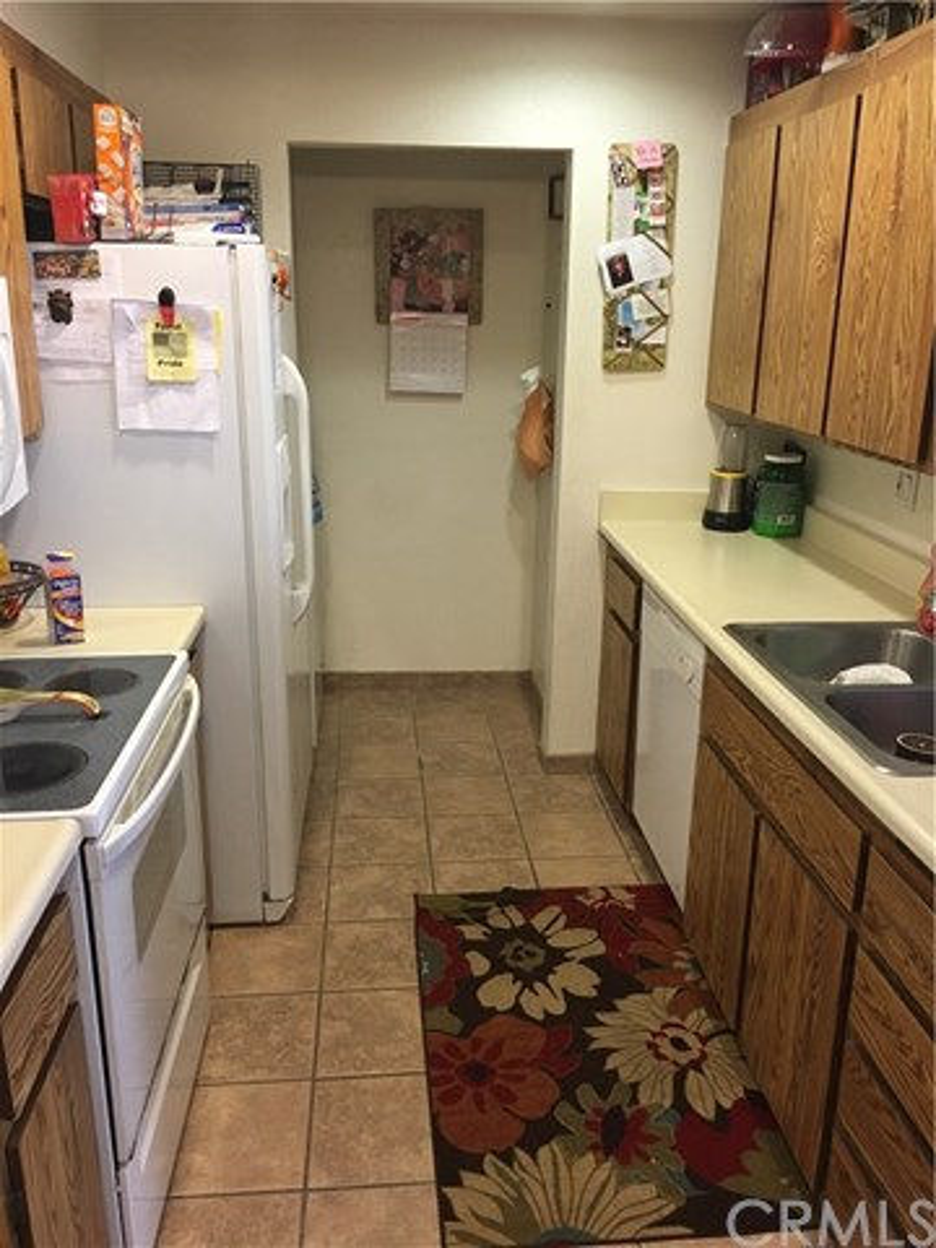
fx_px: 1046
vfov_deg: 61.7
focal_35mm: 29
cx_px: 468
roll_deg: -1.5
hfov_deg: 48.2
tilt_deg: -15.9
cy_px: 624
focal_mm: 4.15
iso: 100
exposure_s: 1/30
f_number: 2.2
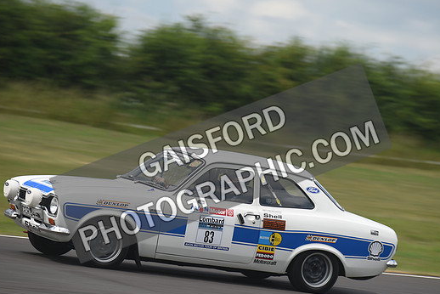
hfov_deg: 9.2
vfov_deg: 6.1
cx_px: 220
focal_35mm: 224
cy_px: 164
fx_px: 2739
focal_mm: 200
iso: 125
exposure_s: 1/250
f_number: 5.6
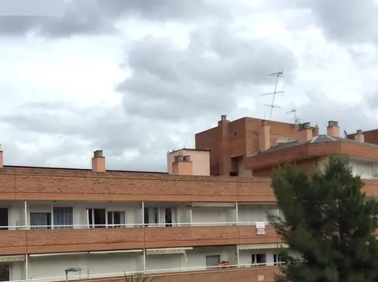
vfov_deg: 27.5
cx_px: 190
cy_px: 215
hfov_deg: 36.9
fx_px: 567
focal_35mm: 52
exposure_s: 1/1192
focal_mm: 3.3
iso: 32
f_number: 2.4
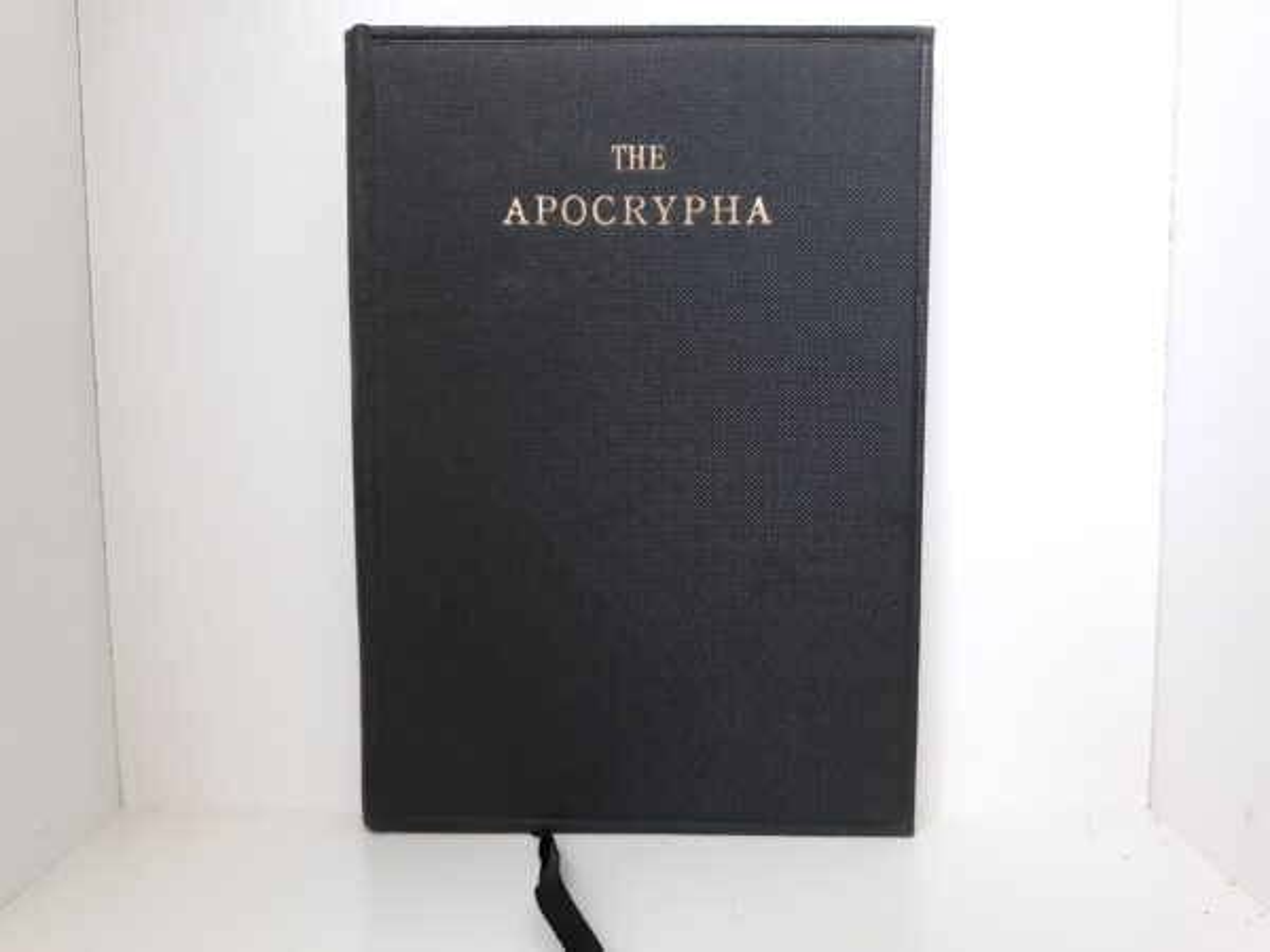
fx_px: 1027
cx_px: 635
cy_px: 476
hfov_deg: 63.4
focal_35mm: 28
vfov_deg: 49.7
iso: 200
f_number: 1.7
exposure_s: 1/50
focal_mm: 3.7
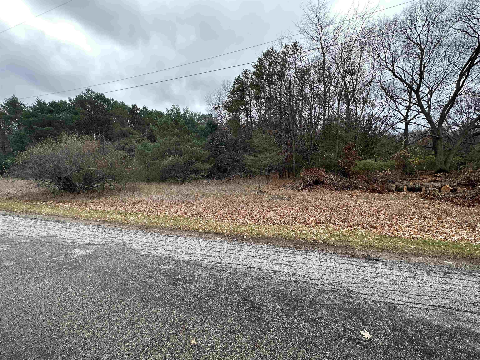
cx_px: 240
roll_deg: +1.4
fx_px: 194
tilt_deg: -6.7
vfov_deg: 85.7
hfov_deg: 102.1
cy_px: 180
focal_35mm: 14
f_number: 2.2
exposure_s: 1/263
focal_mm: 2.22
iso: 40
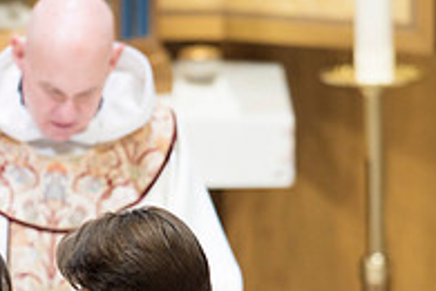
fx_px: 15416
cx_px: 109
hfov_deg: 1.6
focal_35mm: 1273
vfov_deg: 1.1
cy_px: 333
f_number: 3.2
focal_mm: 400
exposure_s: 1/125
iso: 640
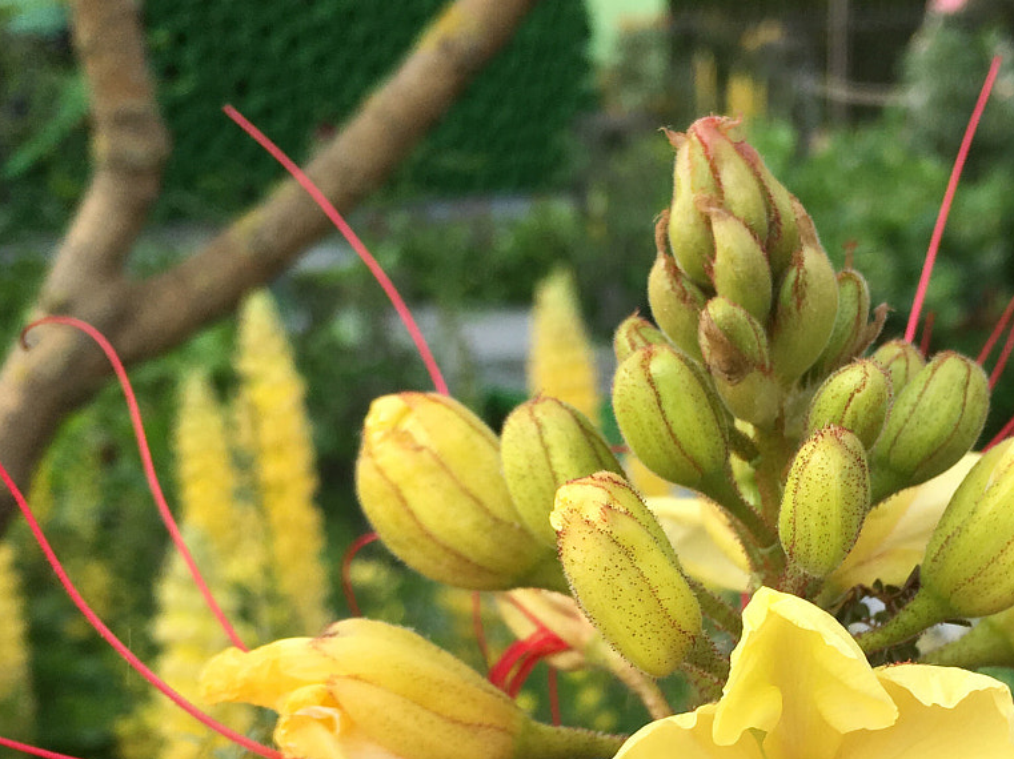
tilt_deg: -19.7
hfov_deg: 31.4
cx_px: 692
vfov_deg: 23.5
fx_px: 1786
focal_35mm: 61
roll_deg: +0.7
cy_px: 660
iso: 25
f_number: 2.2
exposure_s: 1/425
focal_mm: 4.15
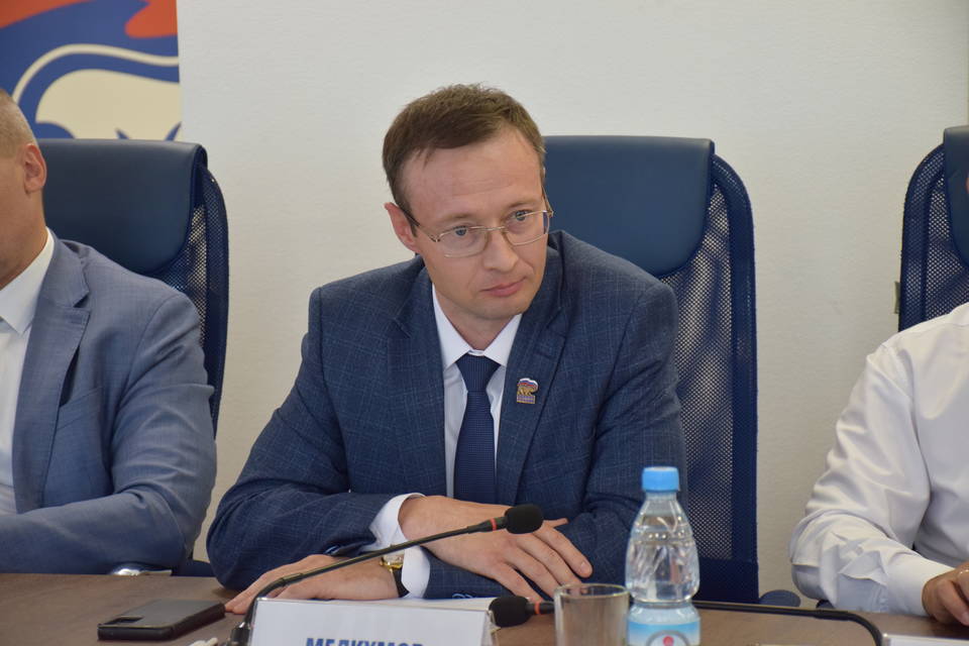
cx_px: 484
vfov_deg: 12.2
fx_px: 3028
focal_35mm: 112
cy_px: 323
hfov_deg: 18.2
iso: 1400
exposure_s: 1/125
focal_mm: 75
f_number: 5
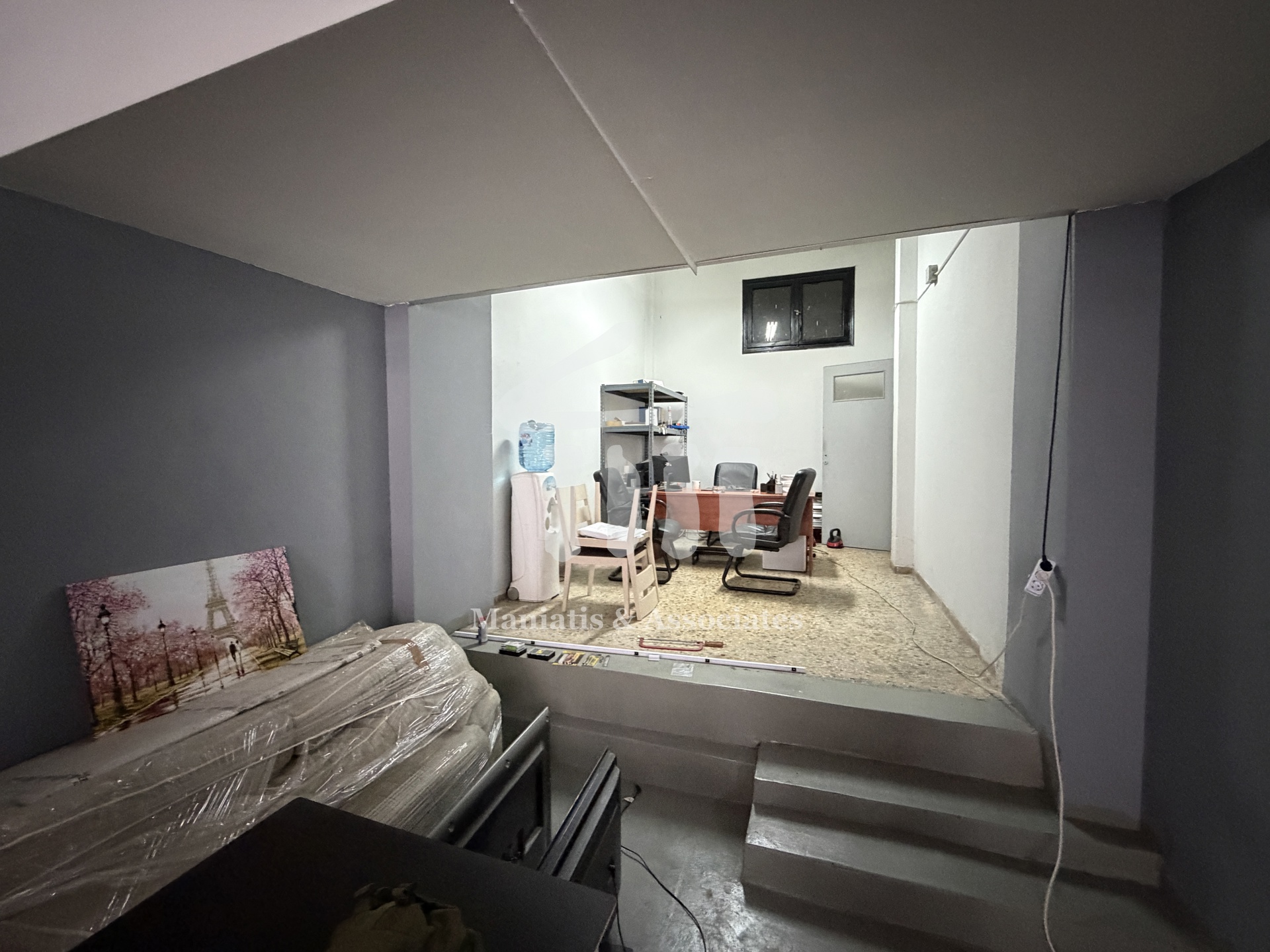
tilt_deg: -2.8
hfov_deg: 102.1
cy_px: 476
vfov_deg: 85.7
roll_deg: +0.2
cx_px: 635
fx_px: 514
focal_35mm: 14
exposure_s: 1/50
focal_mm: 2.22
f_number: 2.2
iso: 1000
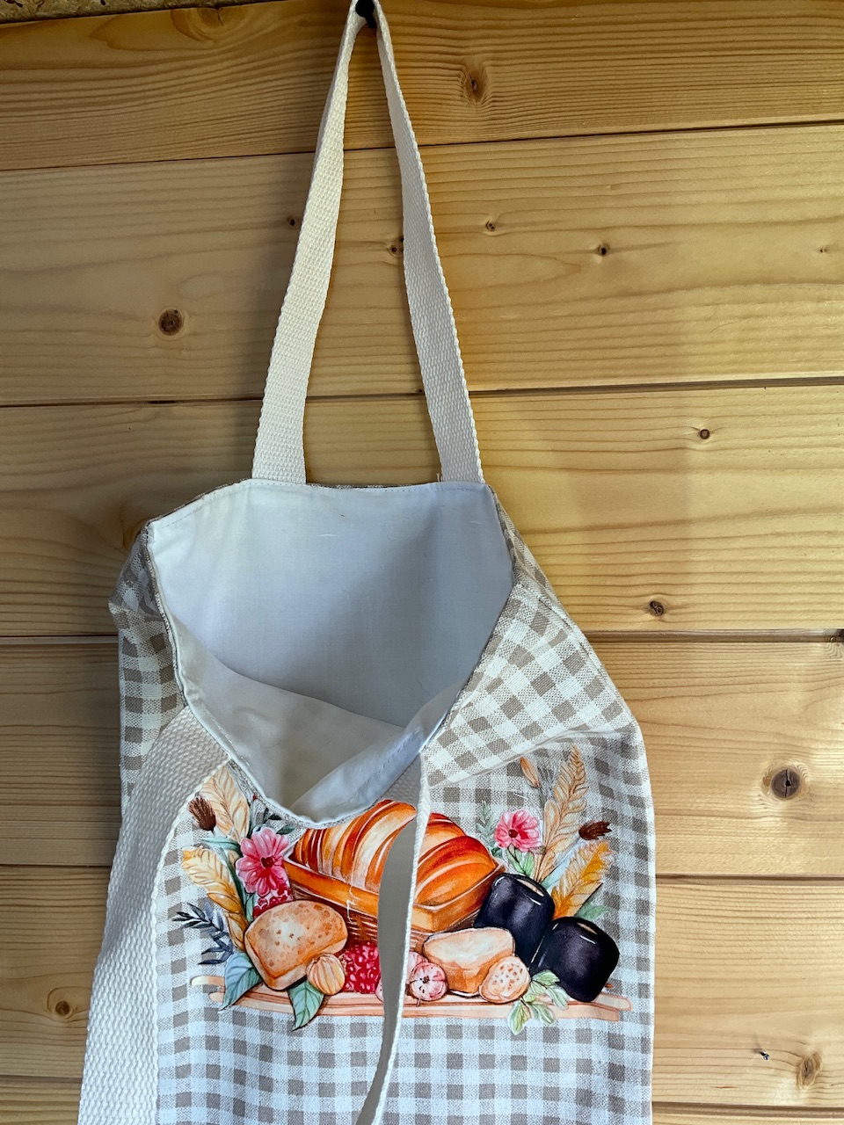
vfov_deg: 61.7
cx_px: 422
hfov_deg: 48.2
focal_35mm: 29
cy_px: 562
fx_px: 943
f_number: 1.8
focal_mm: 3
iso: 25
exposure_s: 1/100
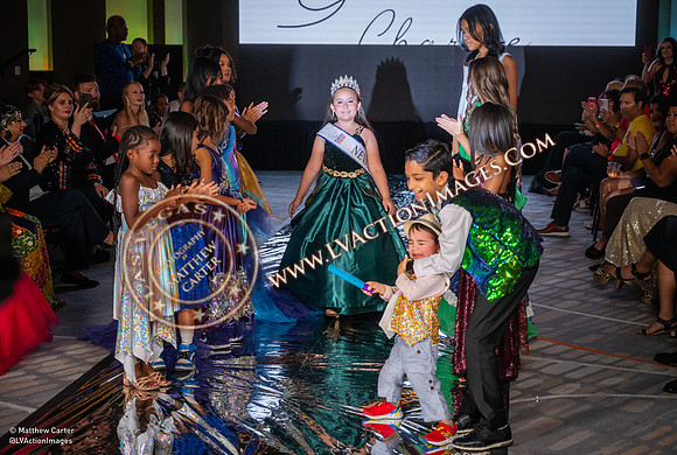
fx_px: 1176
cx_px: 353
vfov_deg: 21.9
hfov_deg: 32.1
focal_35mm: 62
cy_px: 221
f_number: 4
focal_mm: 60
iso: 1250
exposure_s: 1/400
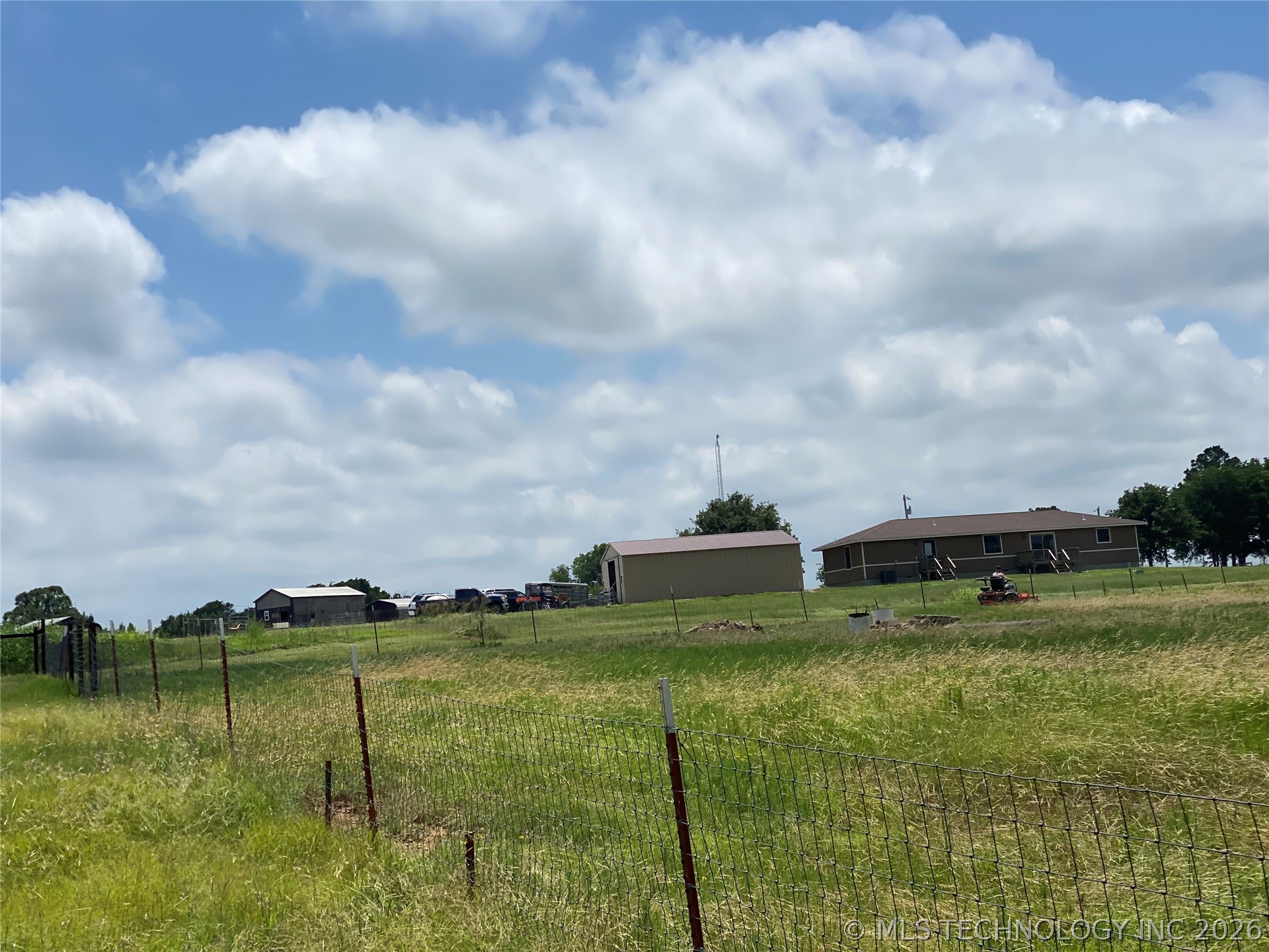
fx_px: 1906
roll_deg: +3.7
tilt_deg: +10.7
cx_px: 634
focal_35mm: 52
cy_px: 476
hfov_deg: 36.8
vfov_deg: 28.0
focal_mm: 6
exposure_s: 1/3984
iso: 20
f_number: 2
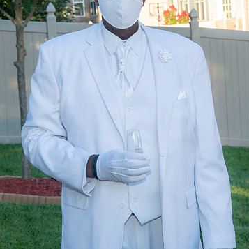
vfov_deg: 12.2
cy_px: 96
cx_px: 166
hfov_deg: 12.2
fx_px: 1164
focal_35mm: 143
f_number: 8
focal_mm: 56
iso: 400
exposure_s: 1/250
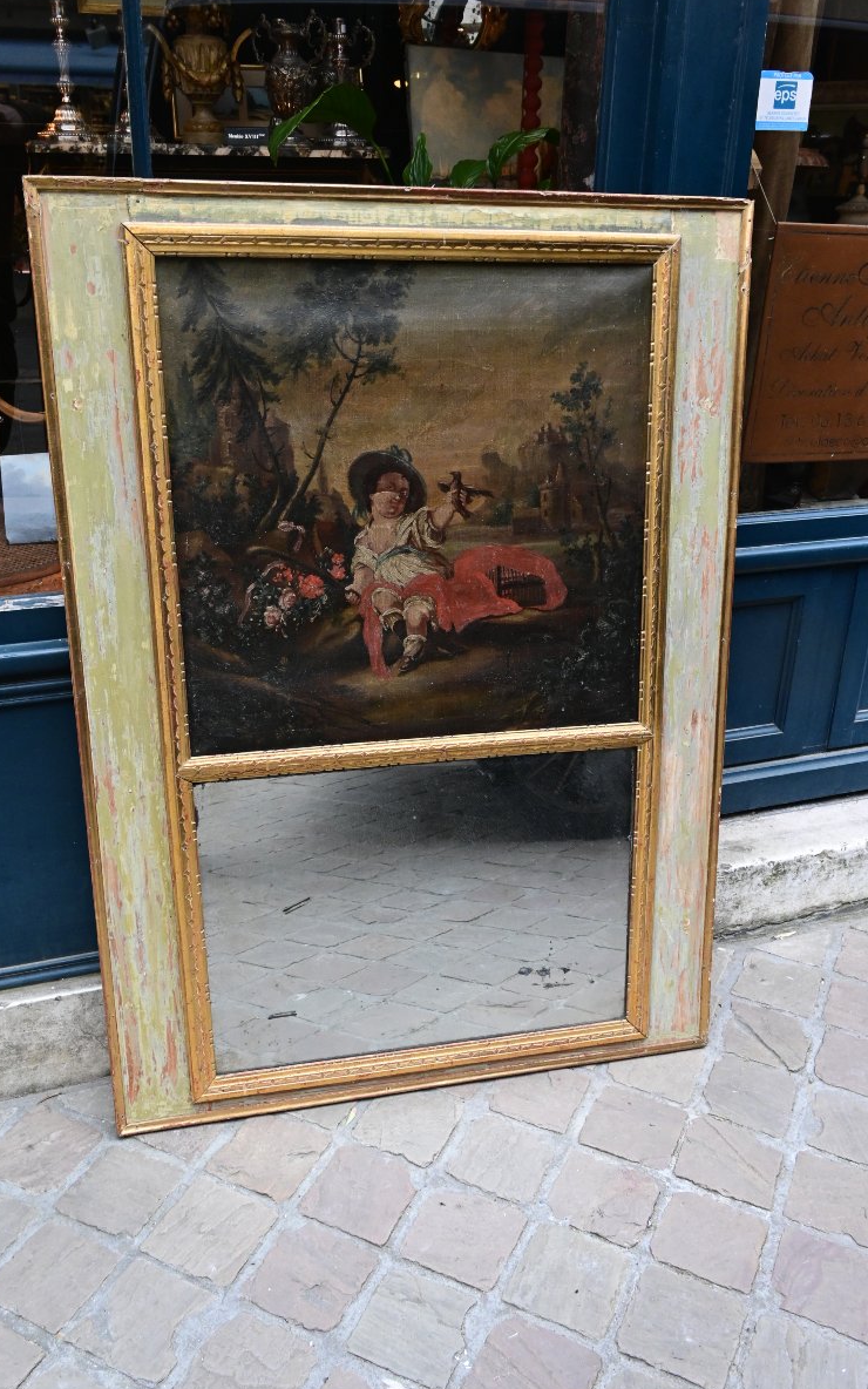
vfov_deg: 61.2
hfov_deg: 40.6
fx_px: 1173
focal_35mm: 31
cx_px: 436
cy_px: 691
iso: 2000
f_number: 8
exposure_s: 1/60
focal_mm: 20
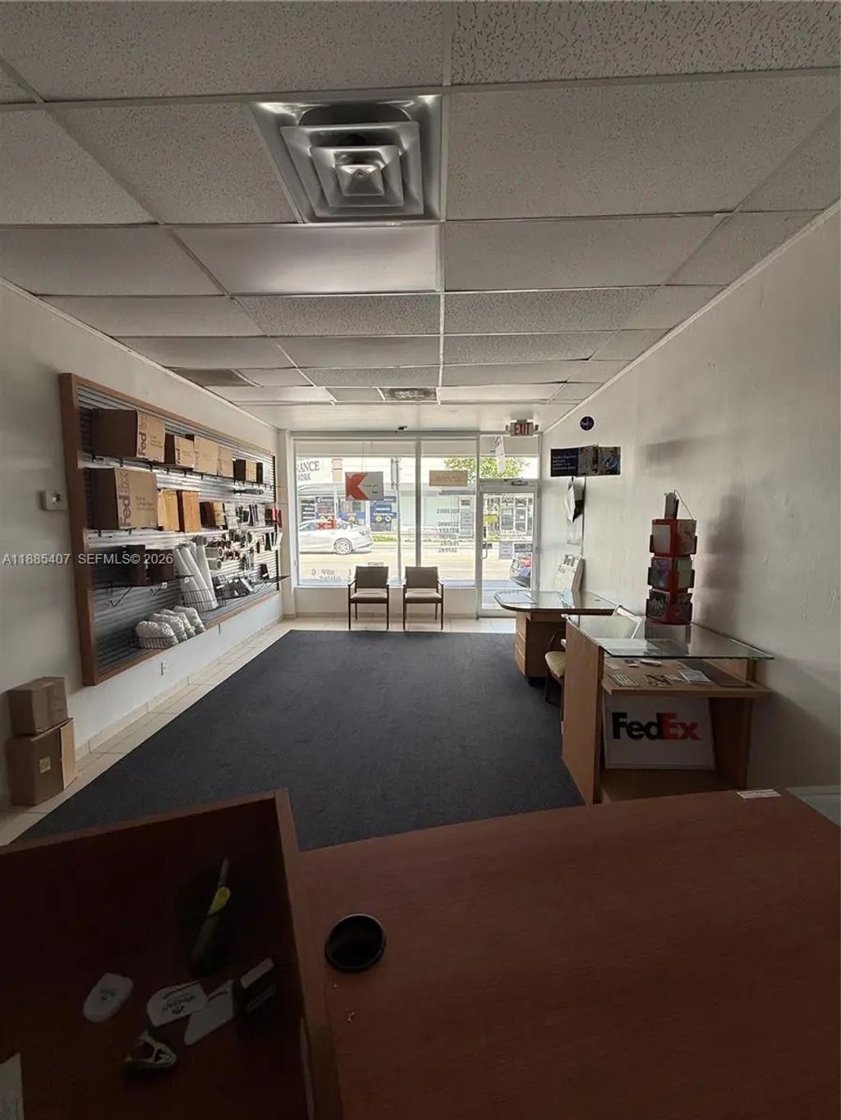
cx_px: 420
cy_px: 560
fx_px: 453
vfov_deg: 102.1
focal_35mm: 14
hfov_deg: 85.7
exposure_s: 1/269
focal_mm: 2.22
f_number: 2.2
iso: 50
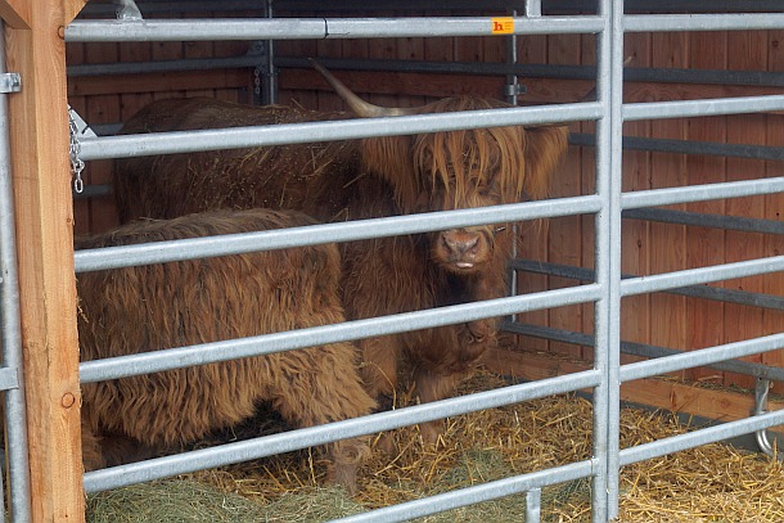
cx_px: 392
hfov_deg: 24.6
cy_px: 262
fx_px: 1797
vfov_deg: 16.6
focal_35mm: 82
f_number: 5.6
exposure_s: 1/160
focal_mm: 55
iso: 500
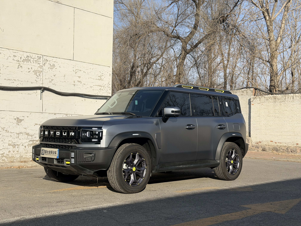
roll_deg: -2.2
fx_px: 417
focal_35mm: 48
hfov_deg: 39.7
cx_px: 150
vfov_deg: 30.3
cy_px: 113
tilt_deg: +2.0
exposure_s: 1/5208
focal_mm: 6.76
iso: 64
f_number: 1.78
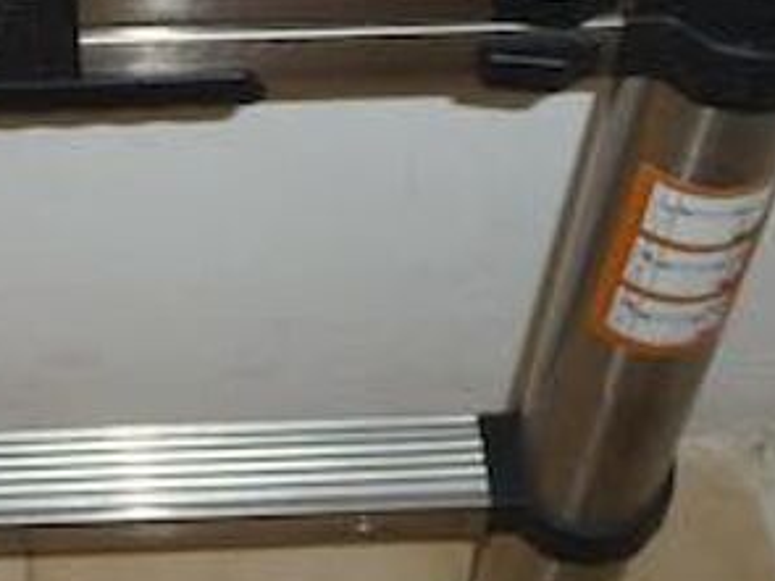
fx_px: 2126
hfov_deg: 20.3
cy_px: -208
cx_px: 102
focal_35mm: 95
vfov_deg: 14.8
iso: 100
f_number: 3.3
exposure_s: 1/30
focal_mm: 4.7
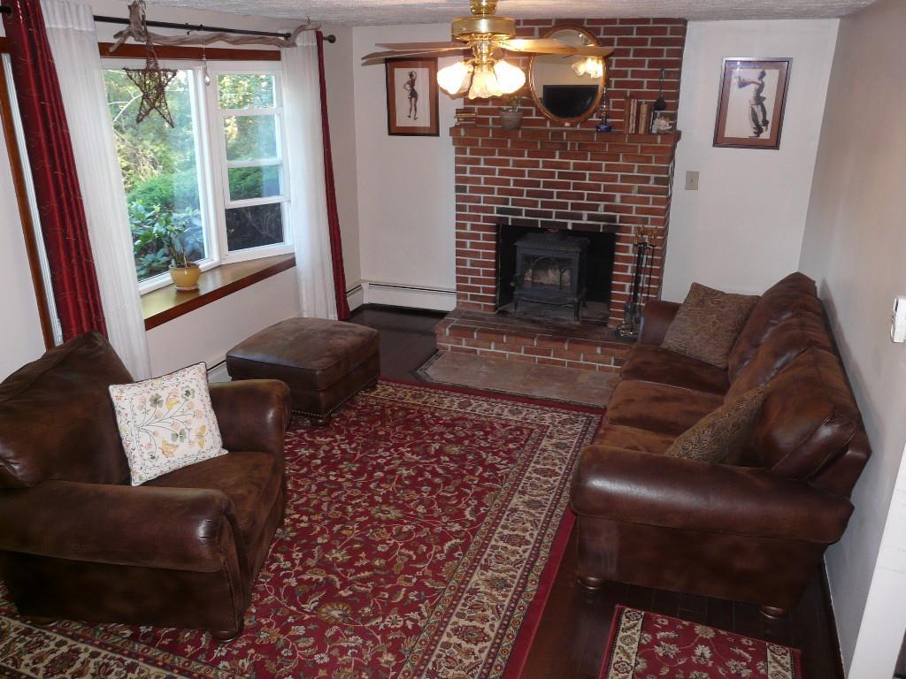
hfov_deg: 63.4
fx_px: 733
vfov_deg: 49.7
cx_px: 453
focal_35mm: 28
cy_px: 340
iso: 160
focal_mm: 4.6
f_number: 2.8
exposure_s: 1/30
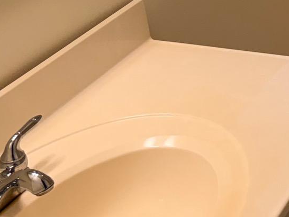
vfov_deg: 15.0
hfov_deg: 19.2
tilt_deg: -15.0
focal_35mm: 90
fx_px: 752
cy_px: -130
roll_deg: +1.4
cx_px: 430
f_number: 1.78
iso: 64
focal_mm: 6.76
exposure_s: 1/120
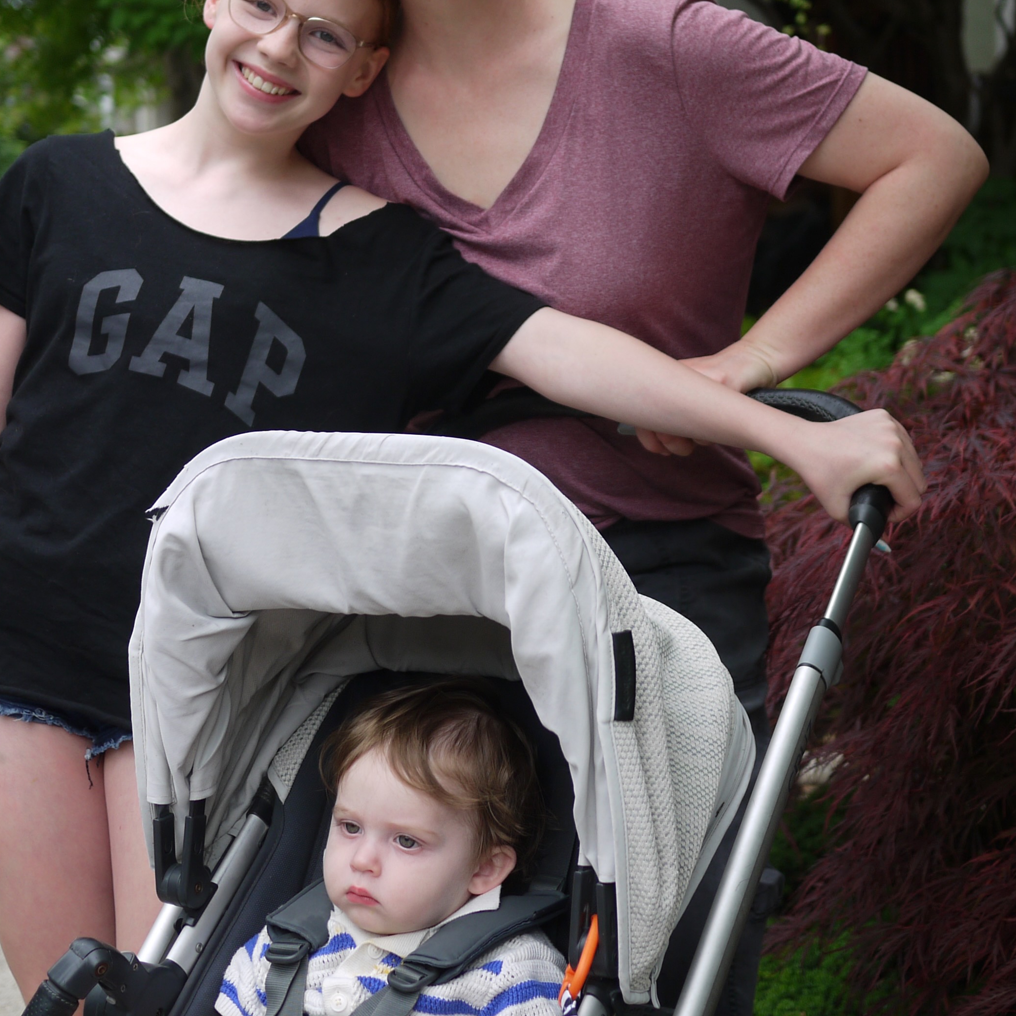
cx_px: 540
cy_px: 358
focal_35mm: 68
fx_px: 2258
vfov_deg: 25.3
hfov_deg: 25.4
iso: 100
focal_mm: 20
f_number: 1.7
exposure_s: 1/800
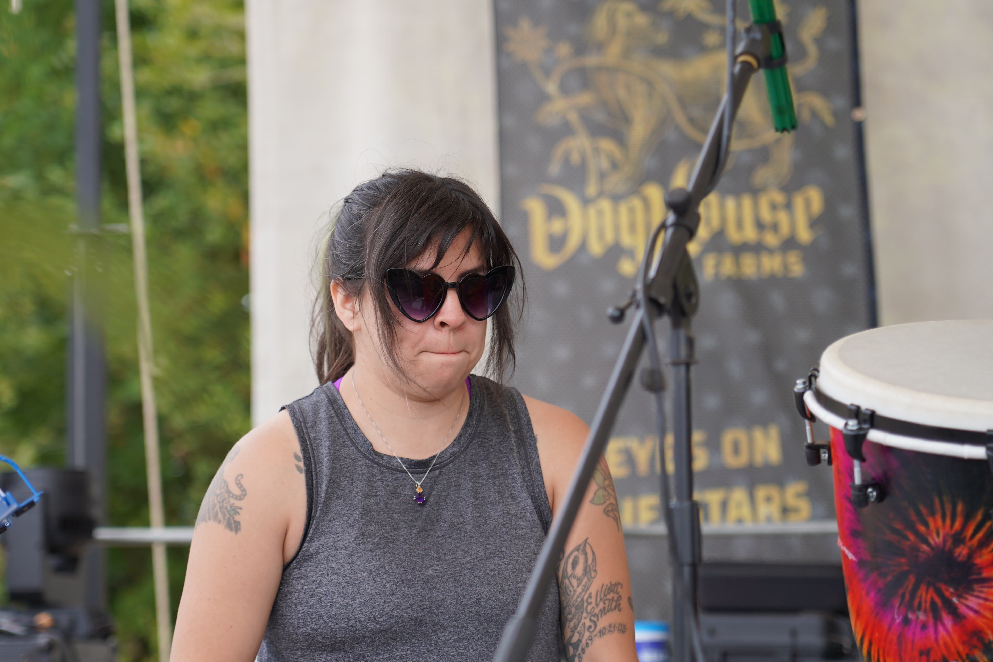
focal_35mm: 130
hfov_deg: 15.8
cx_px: 422
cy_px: 309
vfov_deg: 10.5
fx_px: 3586
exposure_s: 1/200
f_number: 4
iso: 100
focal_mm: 105
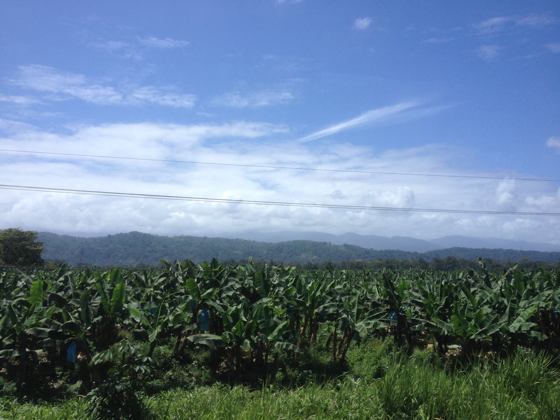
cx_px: 280
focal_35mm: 35
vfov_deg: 40.7
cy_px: 210
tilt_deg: +6.0
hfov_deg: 52.6
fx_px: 566
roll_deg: +0.7
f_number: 2.4
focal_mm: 4.28
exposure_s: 1/1255
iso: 50
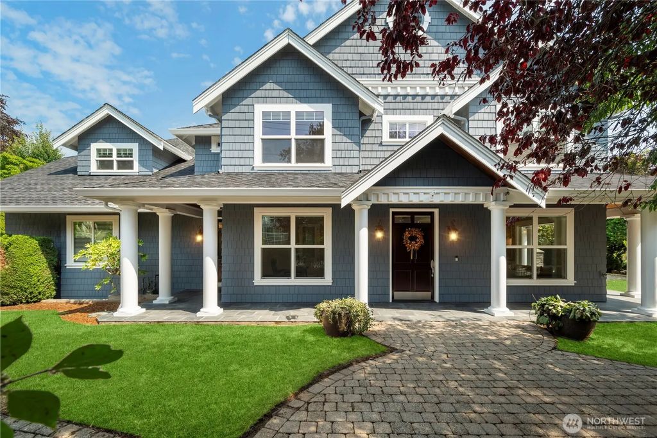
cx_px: 328
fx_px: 255
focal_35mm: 14
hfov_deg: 104.3
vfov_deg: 81.2
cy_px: 219
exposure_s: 1/10
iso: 80
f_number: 8
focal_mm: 14
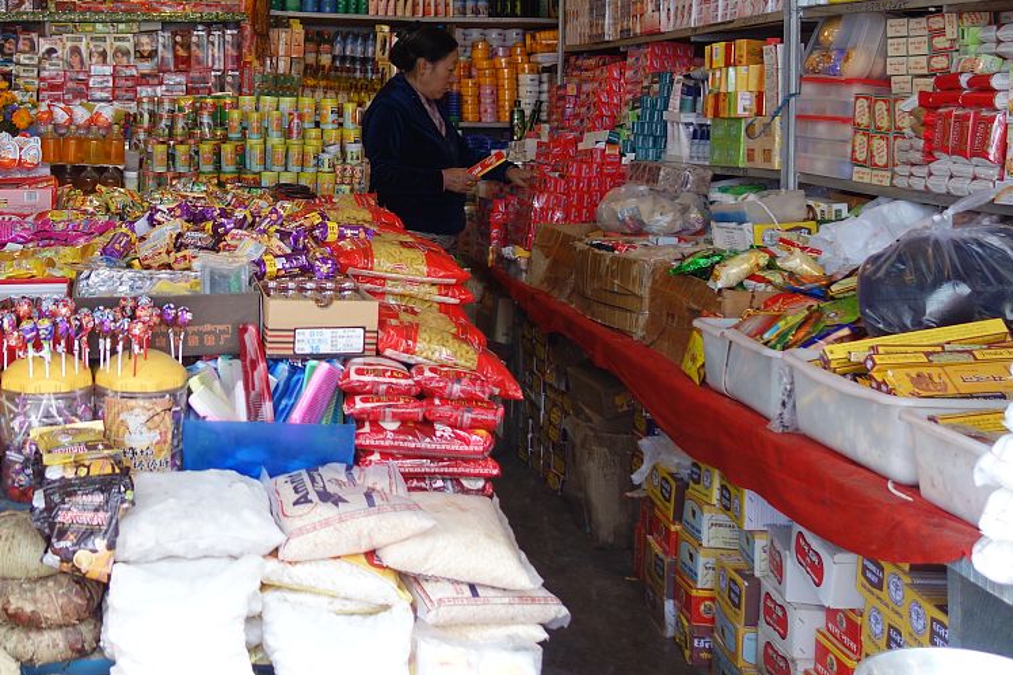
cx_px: 217
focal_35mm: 45
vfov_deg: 29.2
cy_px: 142
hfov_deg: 41.9
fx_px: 1266
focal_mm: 10.4
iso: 125
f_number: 1.8
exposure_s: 1/80
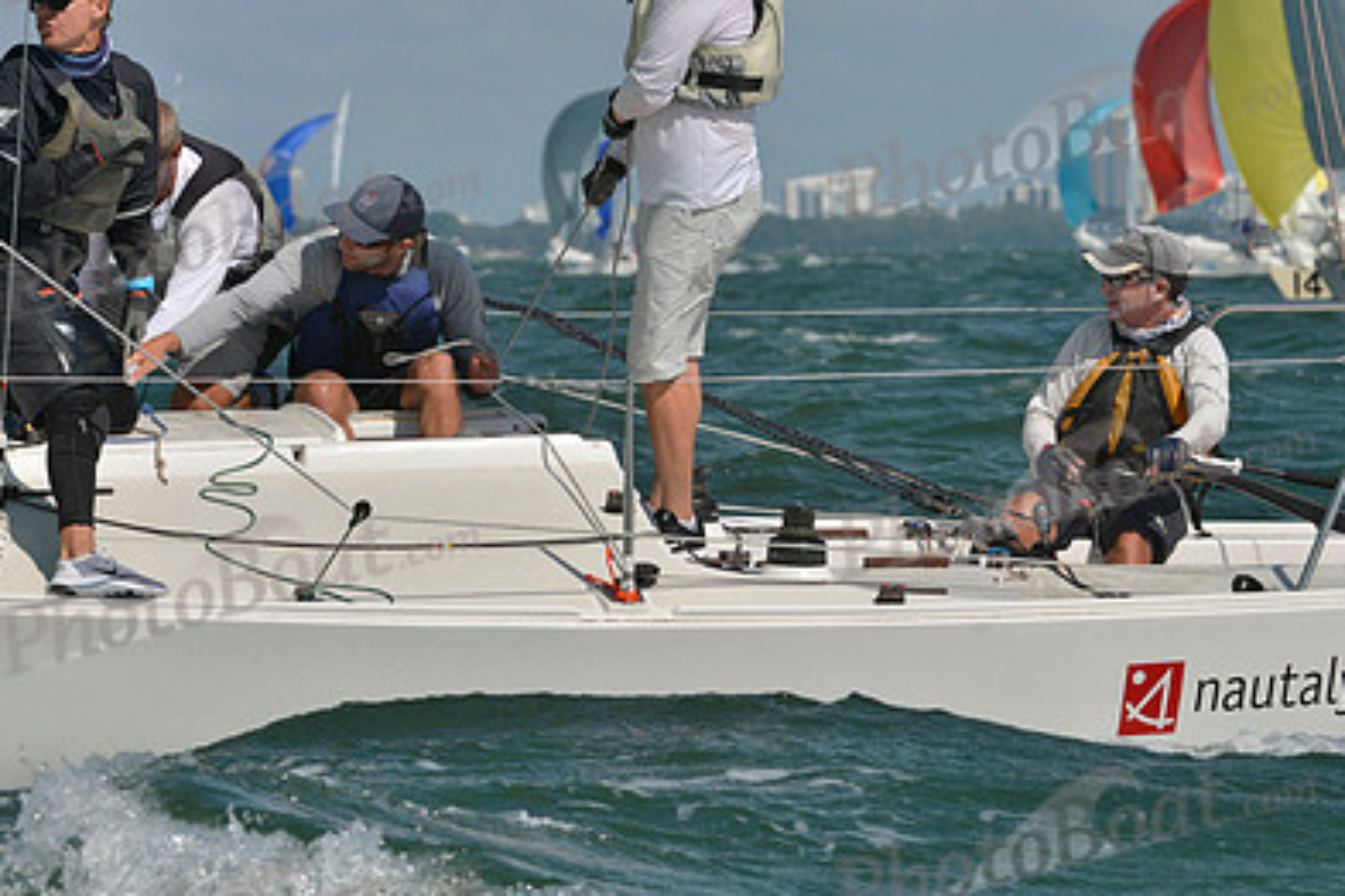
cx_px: 661
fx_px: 11021
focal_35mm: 295
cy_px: 361
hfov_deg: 7.0
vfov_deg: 4.7
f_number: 10
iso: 280
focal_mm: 200
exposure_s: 1/1250
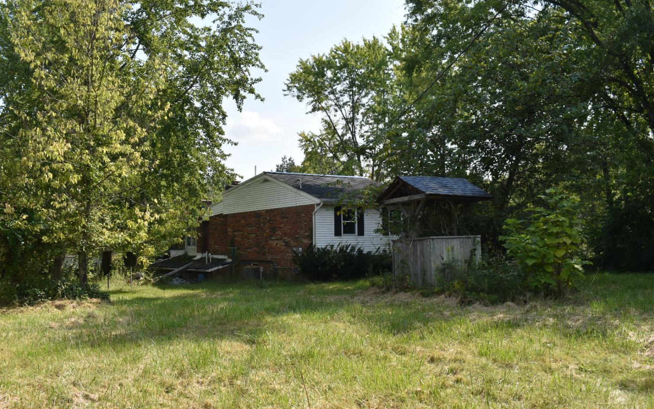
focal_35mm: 36
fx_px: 633
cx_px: 324
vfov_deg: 35.8
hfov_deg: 54.6
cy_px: 204
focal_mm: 23
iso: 100
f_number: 9
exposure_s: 1/200
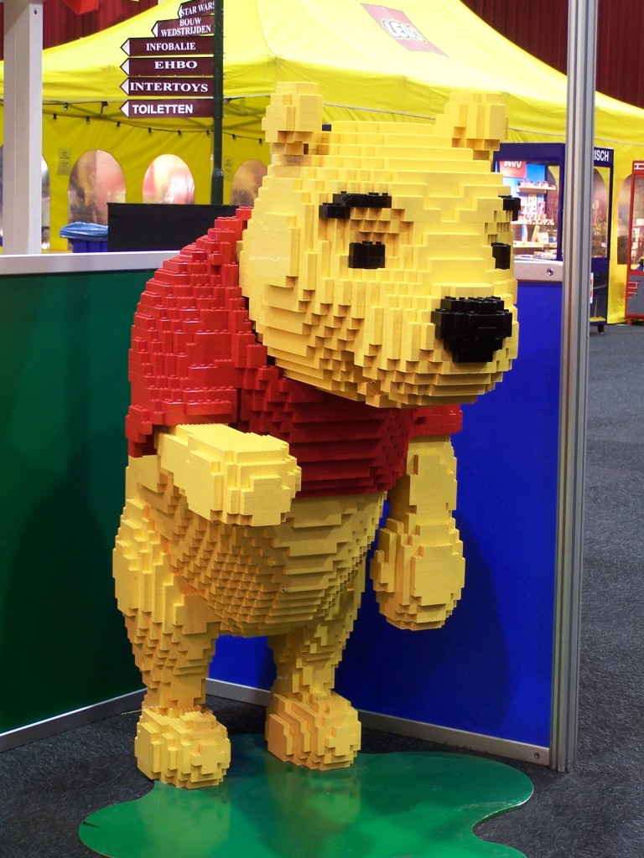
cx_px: 322
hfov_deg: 21.3
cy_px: 429
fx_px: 1712
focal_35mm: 69
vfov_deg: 28.2
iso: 80
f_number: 3.2
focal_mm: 11.5
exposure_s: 1/2
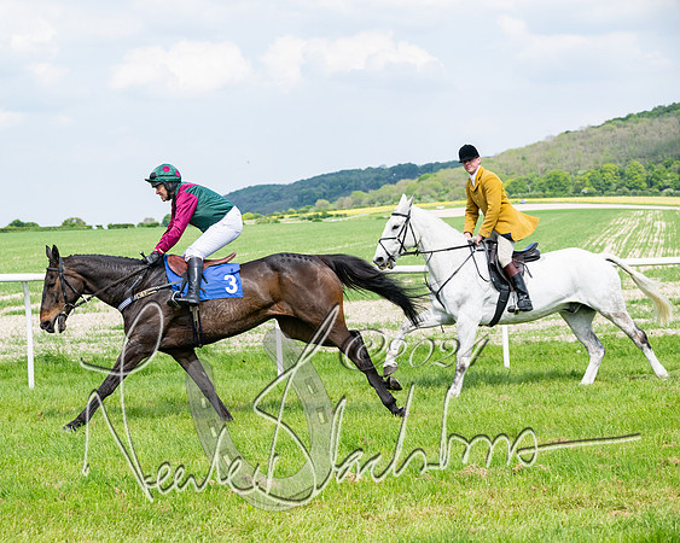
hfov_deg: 23.5
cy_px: 279
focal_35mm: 81
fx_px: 1630
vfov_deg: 18.9
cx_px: 261
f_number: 5
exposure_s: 1/2000
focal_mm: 70
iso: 400
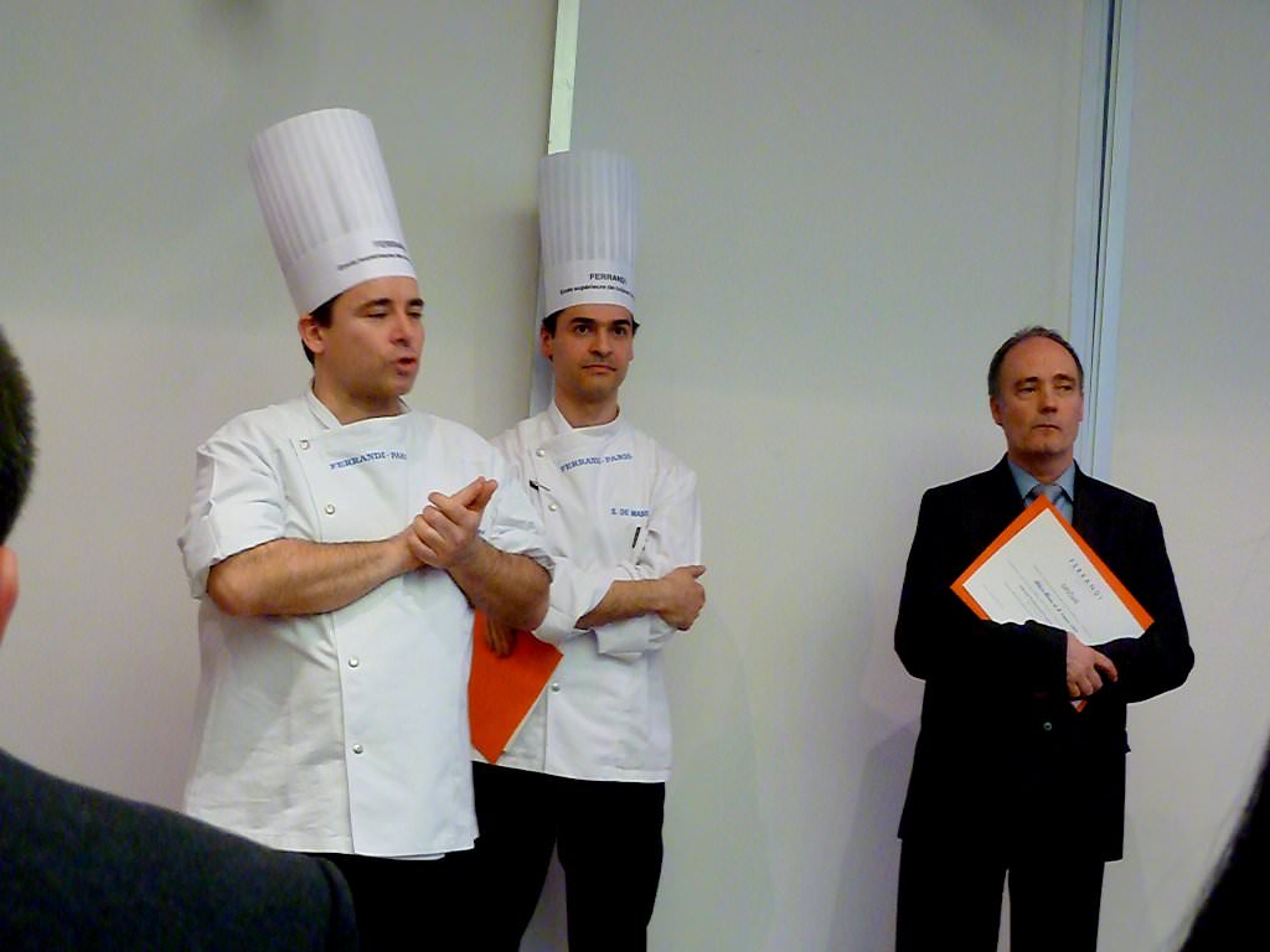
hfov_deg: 30.7
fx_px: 2311
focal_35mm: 63
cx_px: 635
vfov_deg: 23.3
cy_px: 476
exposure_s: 1/15
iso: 800
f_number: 4
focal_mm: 10.3
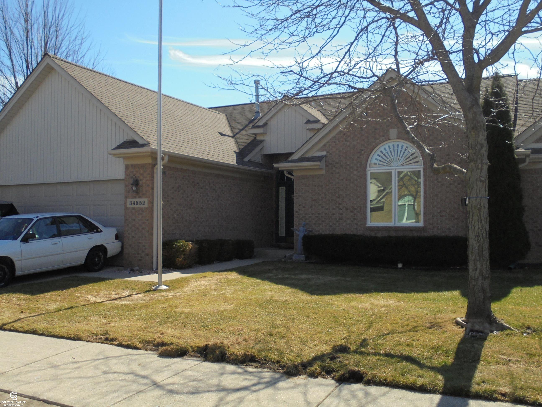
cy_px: 204
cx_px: 271
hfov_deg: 54.0
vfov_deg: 41.8
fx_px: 532
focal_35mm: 34
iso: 100
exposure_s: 1/800
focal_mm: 6.1
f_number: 4
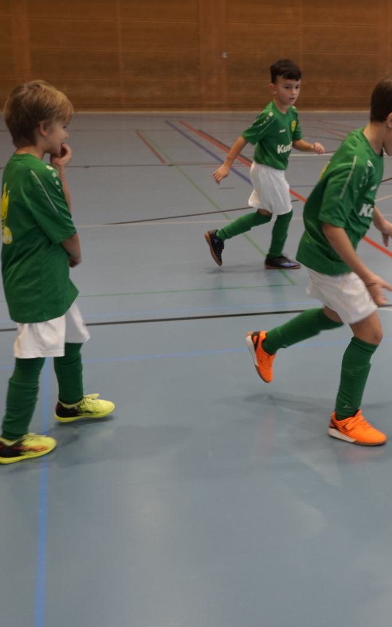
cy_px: 313
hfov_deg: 21.0
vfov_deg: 34.0
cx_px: 377
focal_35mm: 60
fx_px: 1025
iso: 1000
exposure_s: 1/160
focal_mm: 26
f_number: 4
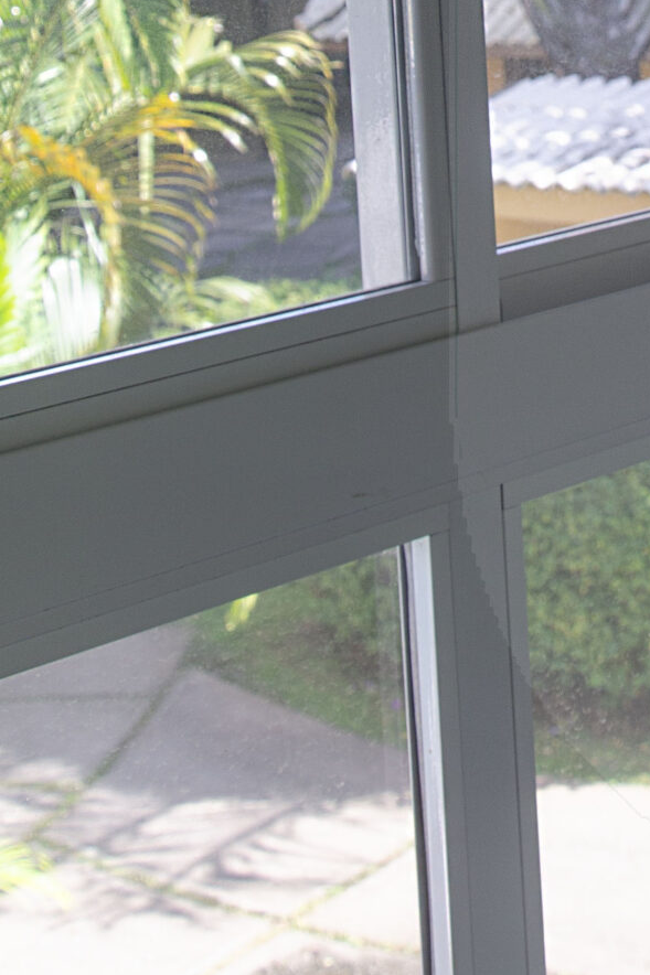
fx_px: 2938
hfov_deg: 12.5
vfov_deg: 18.0
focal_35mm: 108
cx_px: 653
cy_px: -170
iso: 100
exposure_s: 1/13
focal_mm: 25
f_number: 9
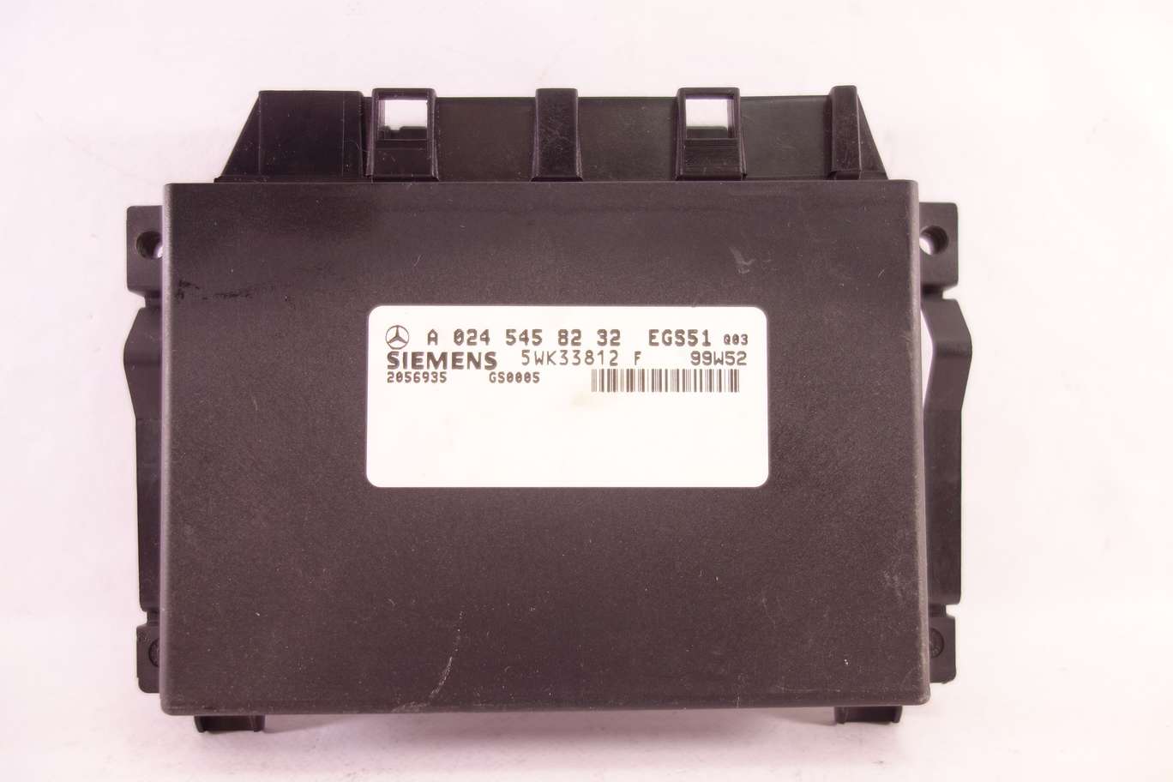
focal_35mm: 28
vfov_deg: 46.4
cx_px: 586
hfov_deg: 65.5
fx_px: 912
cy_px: 391
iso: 200
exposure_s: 1/80
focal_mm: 10.4
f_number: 1.8
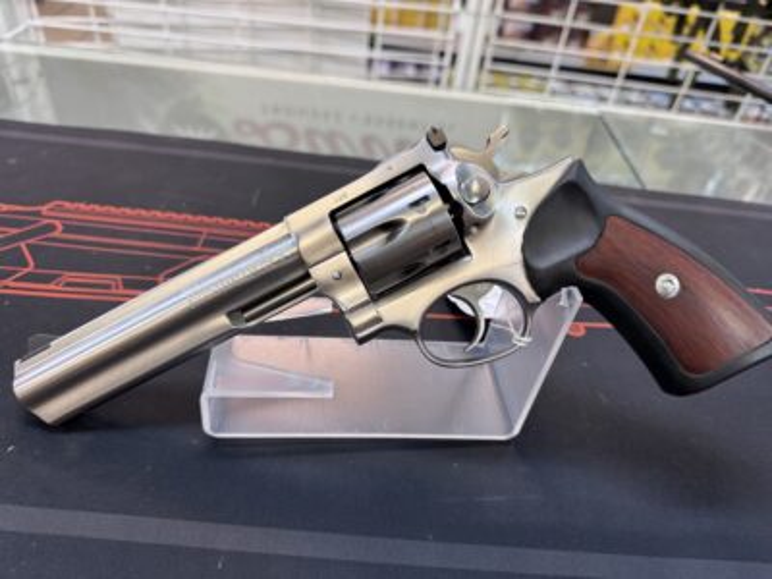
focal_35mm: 24
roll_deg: -7.3
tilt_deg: -41.0
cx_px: 386
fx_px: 535
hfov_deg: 71.6
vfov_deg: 56.8
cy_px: 290
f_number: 1.78
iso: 160
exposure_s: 1/50
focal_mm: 6.76
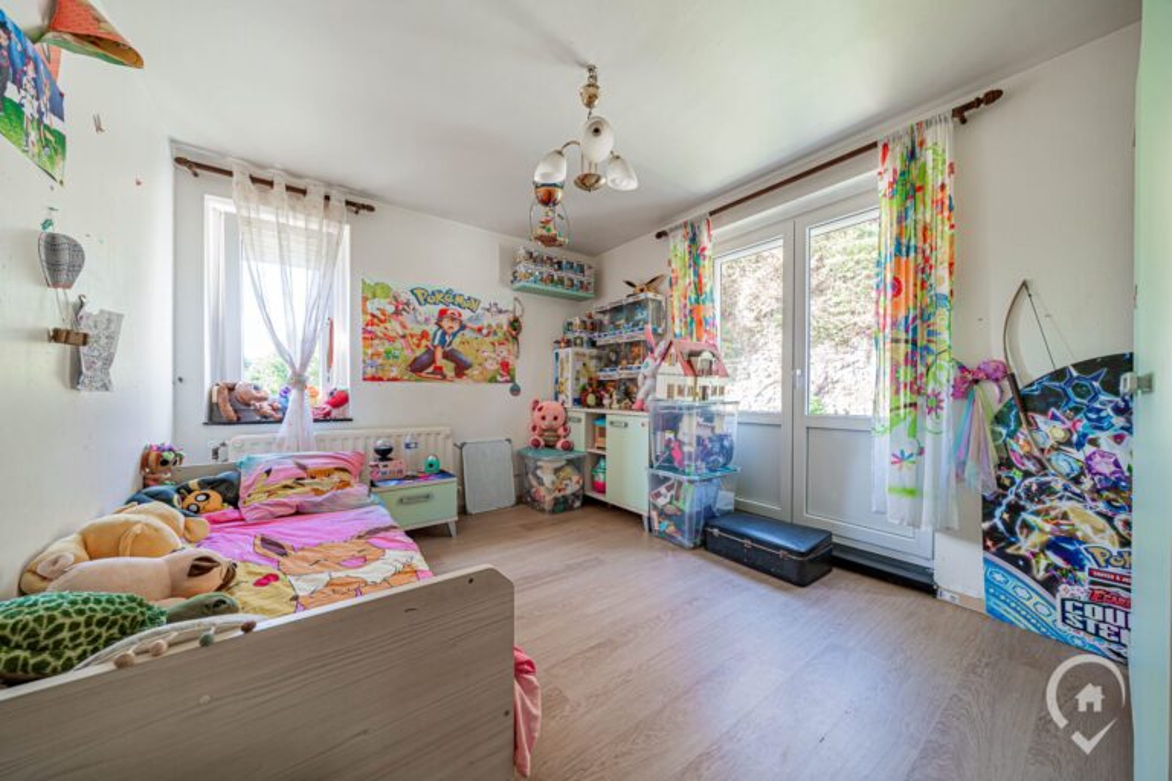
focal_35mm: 12
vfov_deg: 90.0
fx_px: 391
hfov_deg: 112.6
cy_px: 390
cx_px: 586
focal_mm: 12
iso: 100
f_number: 7.1
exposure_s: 1/6
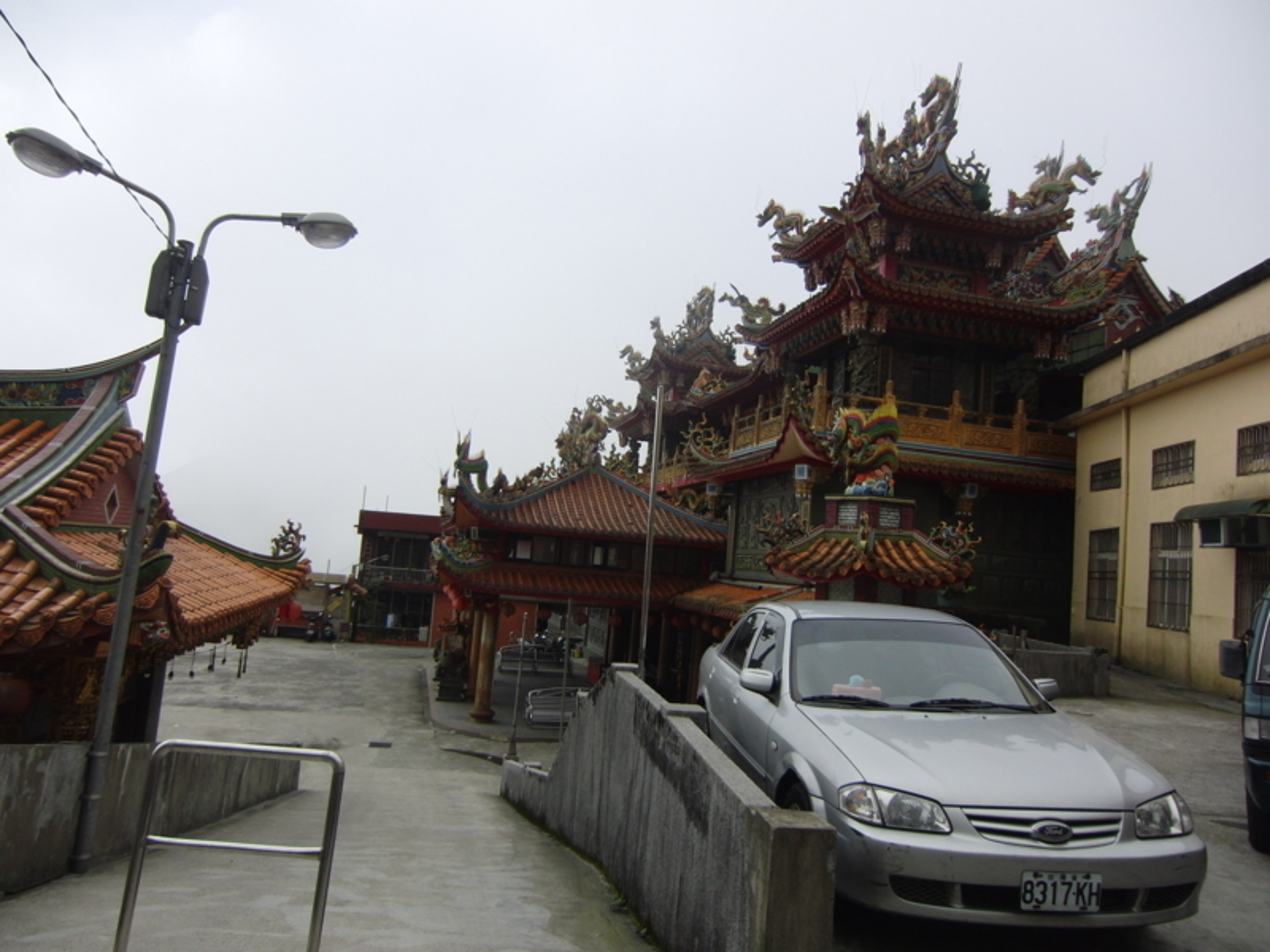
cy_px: 476
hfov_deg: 71.6
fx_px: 881
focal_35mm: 24
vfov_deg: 56.8
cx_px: 635
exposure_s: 1/800
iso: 100
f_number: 3.2
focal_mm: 4.3
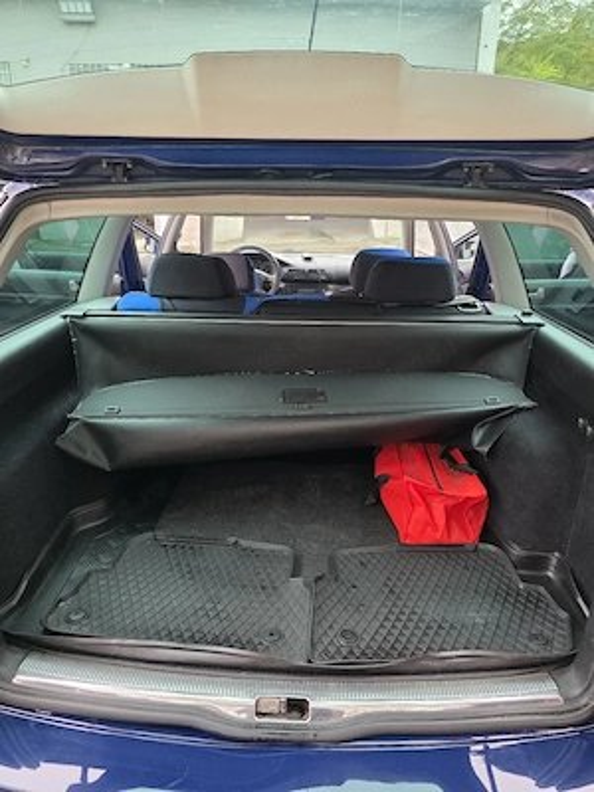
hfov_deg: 58.9
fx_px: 526
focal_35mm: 23
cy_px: 396
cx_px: 297
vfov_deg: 73.9
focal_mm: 6.3
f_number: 1.7
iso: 250
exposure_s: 1/101
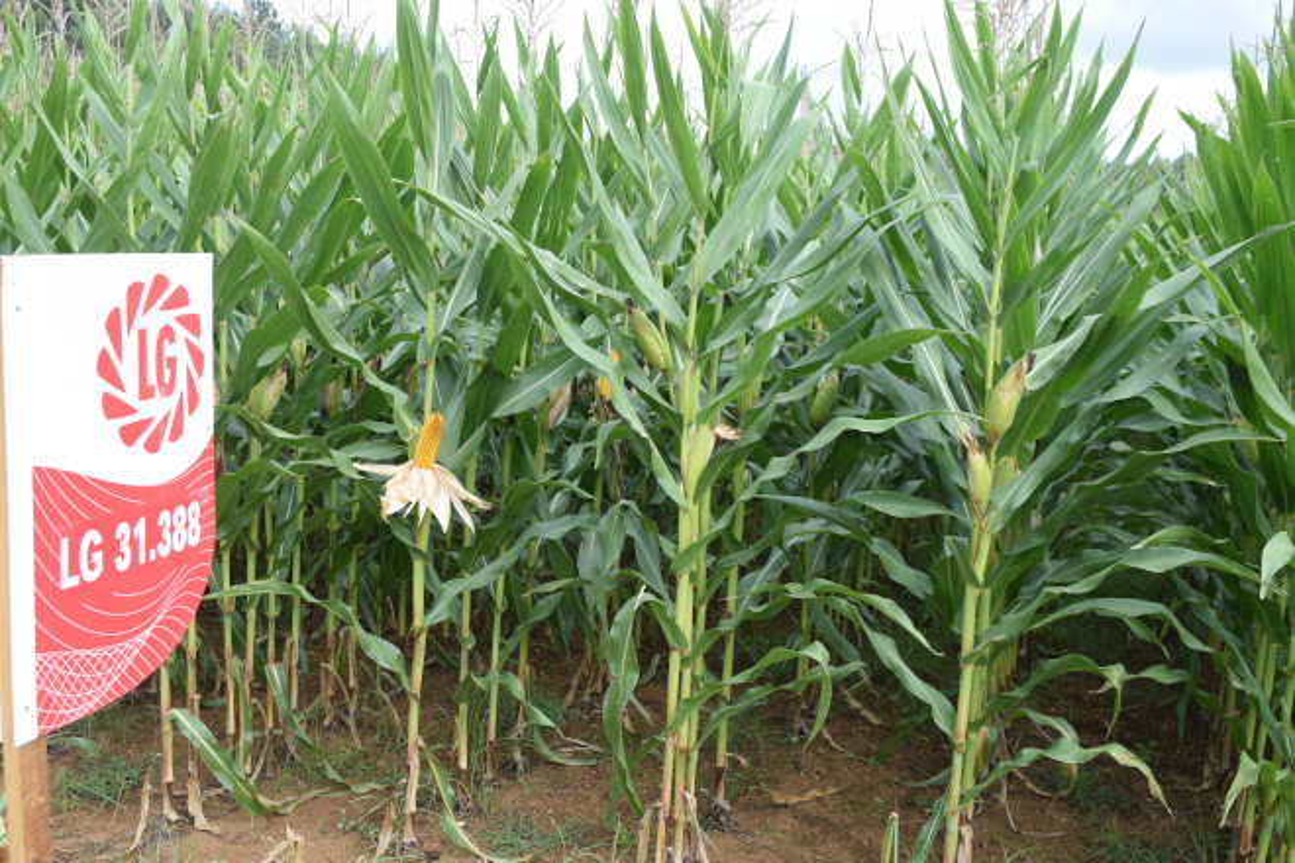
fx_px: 1295
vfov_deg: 36.9
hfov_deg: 53.1
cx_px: 648
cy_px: 432
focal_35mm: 36
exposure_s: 1/250
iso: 220
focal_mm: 24
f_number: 8
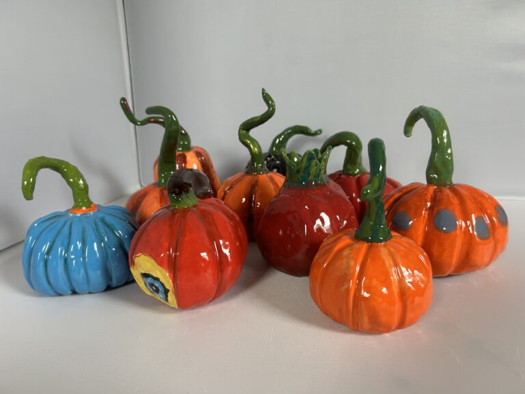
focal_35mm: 26
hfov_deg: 67.3
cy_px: 197
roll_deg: +3.0
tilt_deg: -15.7
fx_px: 394
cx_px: 262
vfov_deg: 53.1
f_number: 1.5
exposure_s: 1/97
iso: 125
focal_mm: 5.7
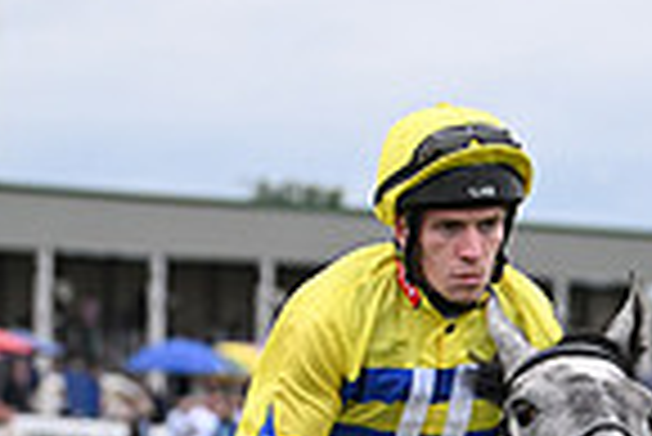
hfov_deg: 4.9
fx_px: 7614
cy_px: 838
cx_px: 472
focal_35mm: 420
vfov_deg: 3.3
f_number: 4
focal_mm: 105
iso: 1000
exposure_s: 1/4000
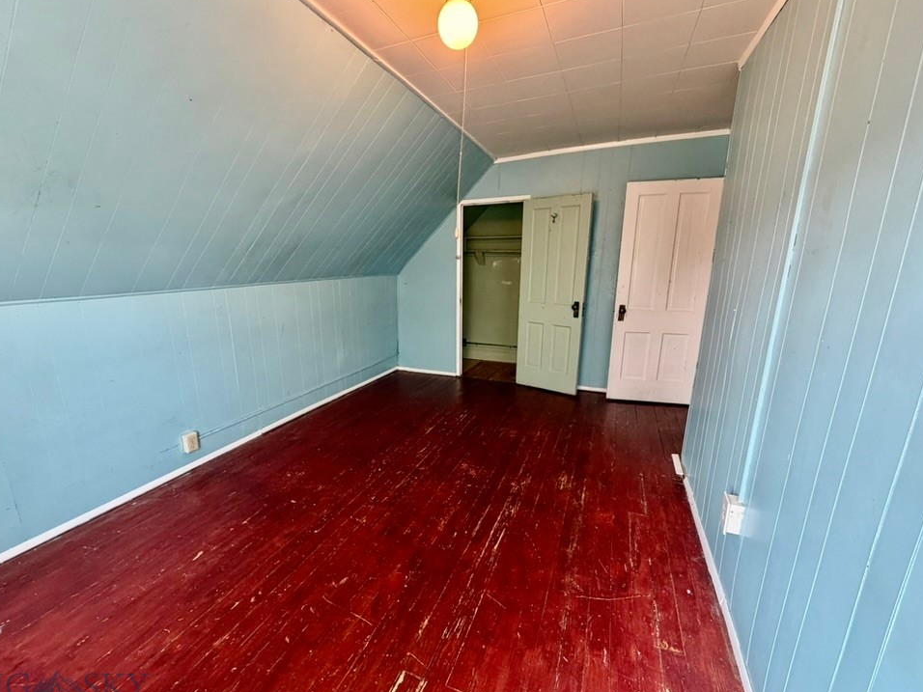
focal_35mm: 15
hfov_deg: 98.2
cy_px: 357
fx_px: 400
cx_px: 456
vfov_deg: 81.7
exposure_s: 1/60
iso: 320
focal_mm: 2.22
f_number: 2.2
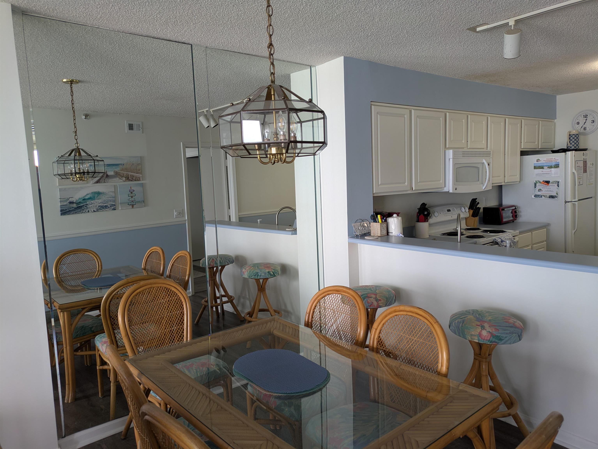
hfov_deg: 69.4
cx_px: 299
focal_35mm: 25
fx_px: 432
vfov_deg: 54.9
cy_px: 224
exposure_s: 1/40
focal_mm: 5.43
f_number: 1.89
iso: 46
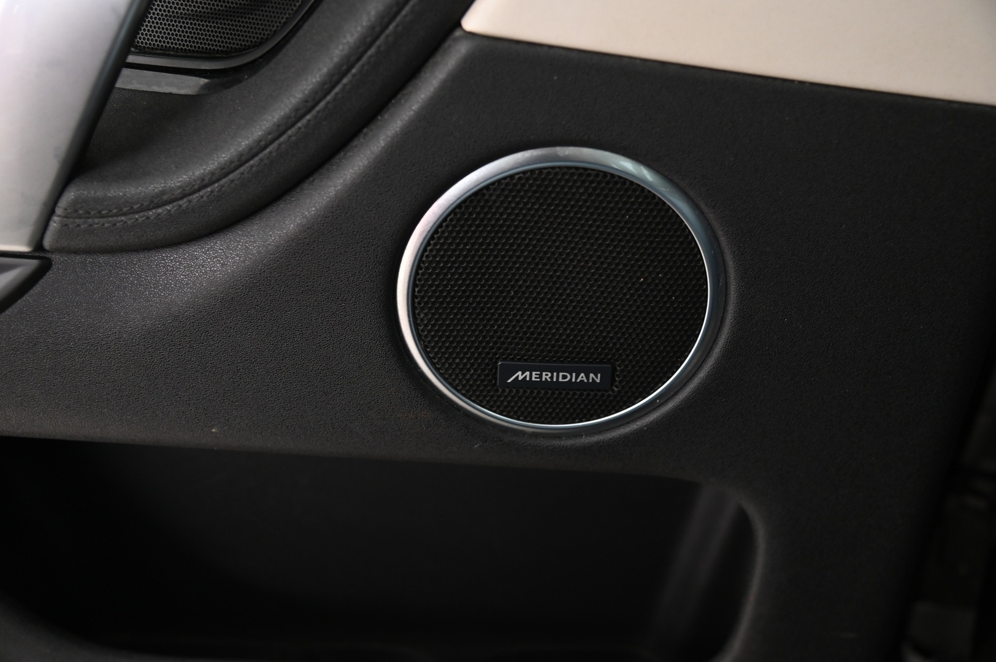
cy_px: 331
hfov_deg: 50.7
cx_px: 498
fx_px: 1050
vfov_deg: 35.0
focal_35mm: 38
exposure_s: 1/15
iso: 2000
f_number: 4
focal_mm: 38
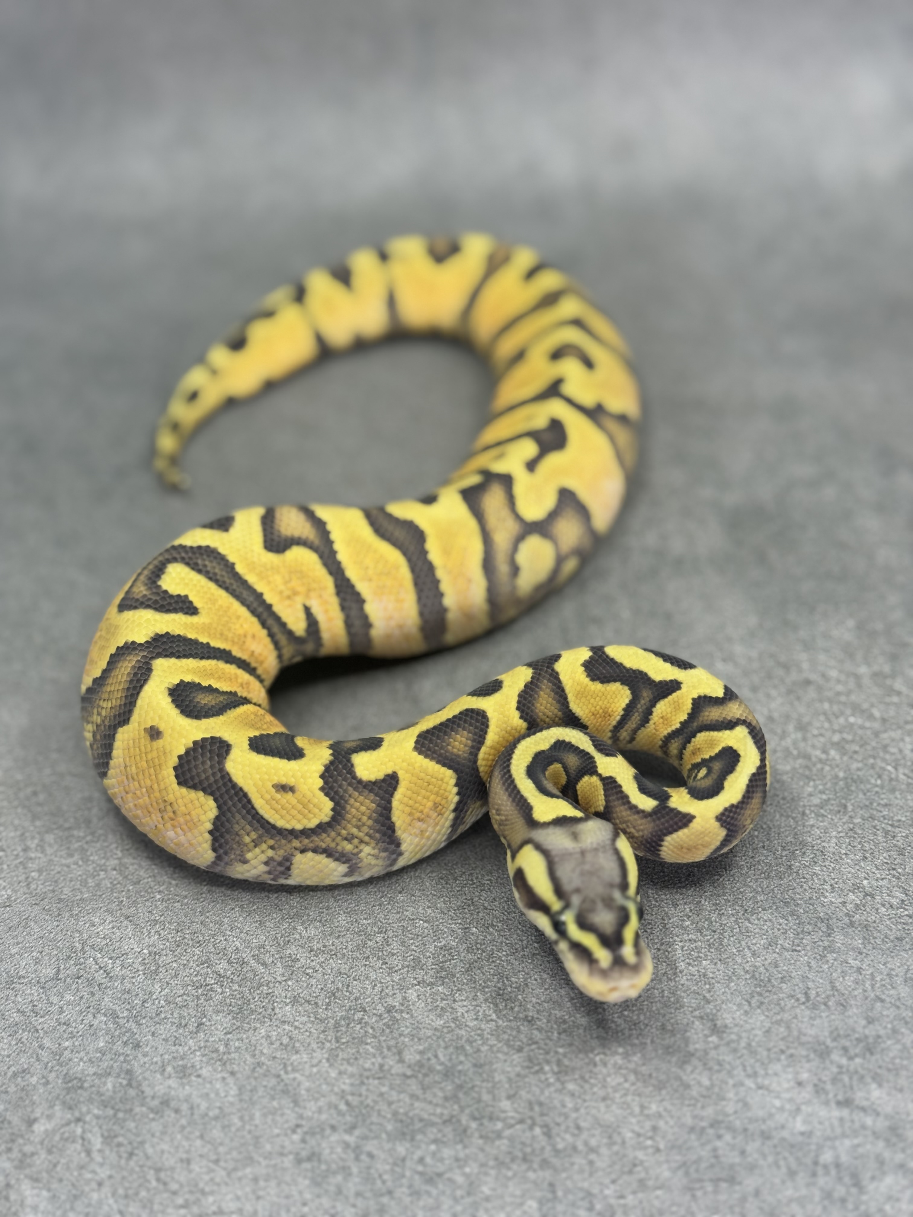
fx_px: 1688
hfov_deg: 30.3
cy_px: 608
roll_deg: +3.8
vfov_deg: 39.7
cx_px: 456
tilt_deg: -40.8
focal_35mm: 48
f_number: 1.78
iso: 80
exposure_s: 1/100
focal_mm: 6.76
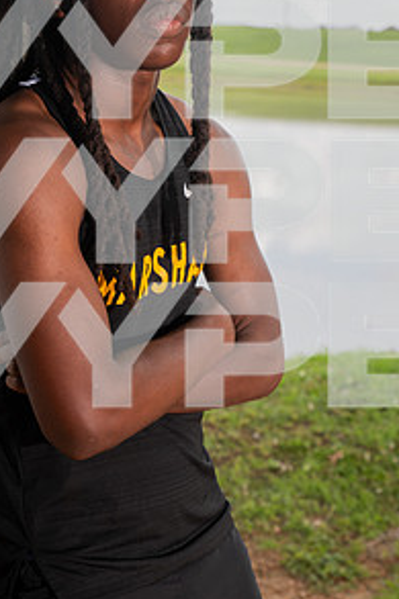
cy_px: 202
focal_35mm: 80
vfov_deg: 25.3
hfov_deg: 17.0
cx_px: 166
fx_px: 1331
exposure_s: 1/320
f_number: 7.1
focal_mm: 52
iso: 320
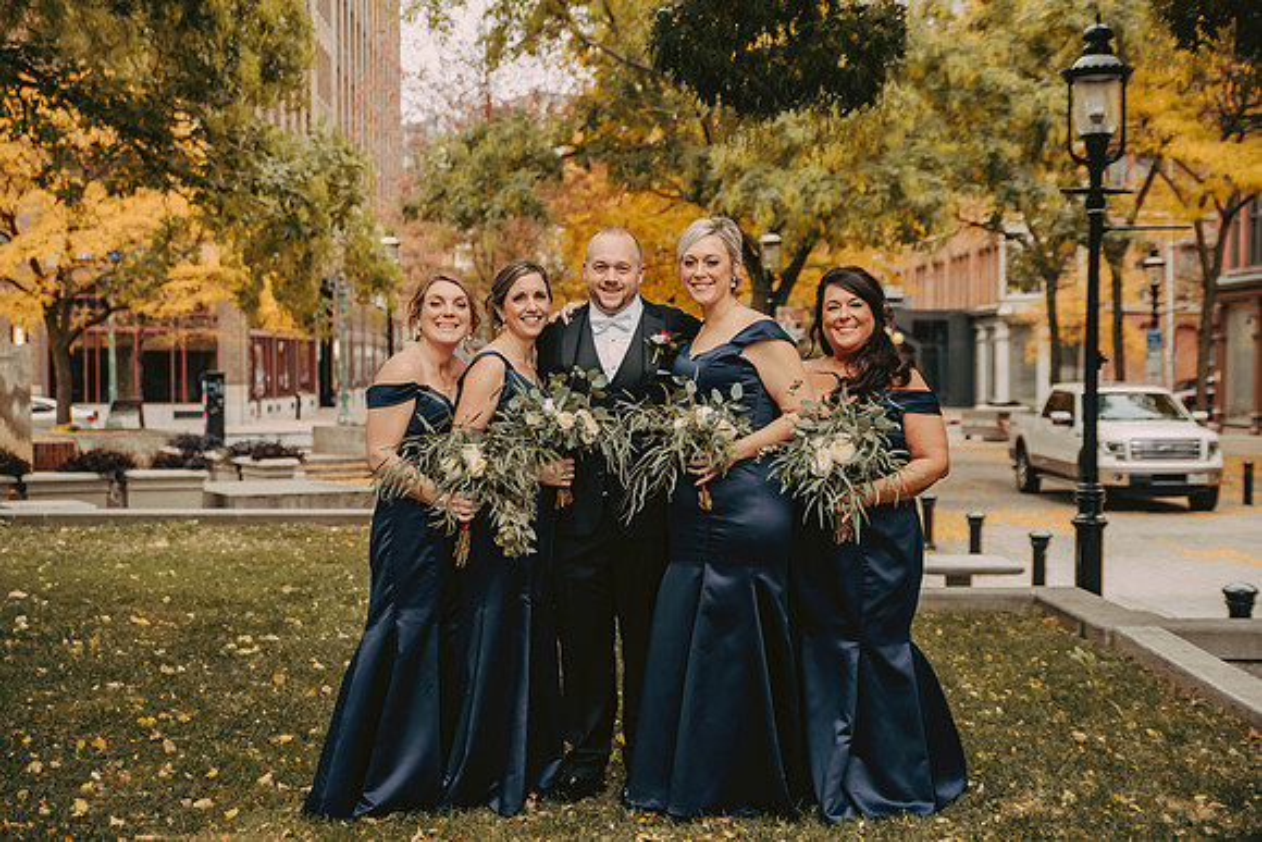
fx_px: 1928
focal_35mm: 55
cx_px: 631
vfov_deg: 24.6
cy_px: 421
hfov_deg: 36.2
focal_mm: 55
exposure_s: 1/640
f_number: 3.2
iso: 1250
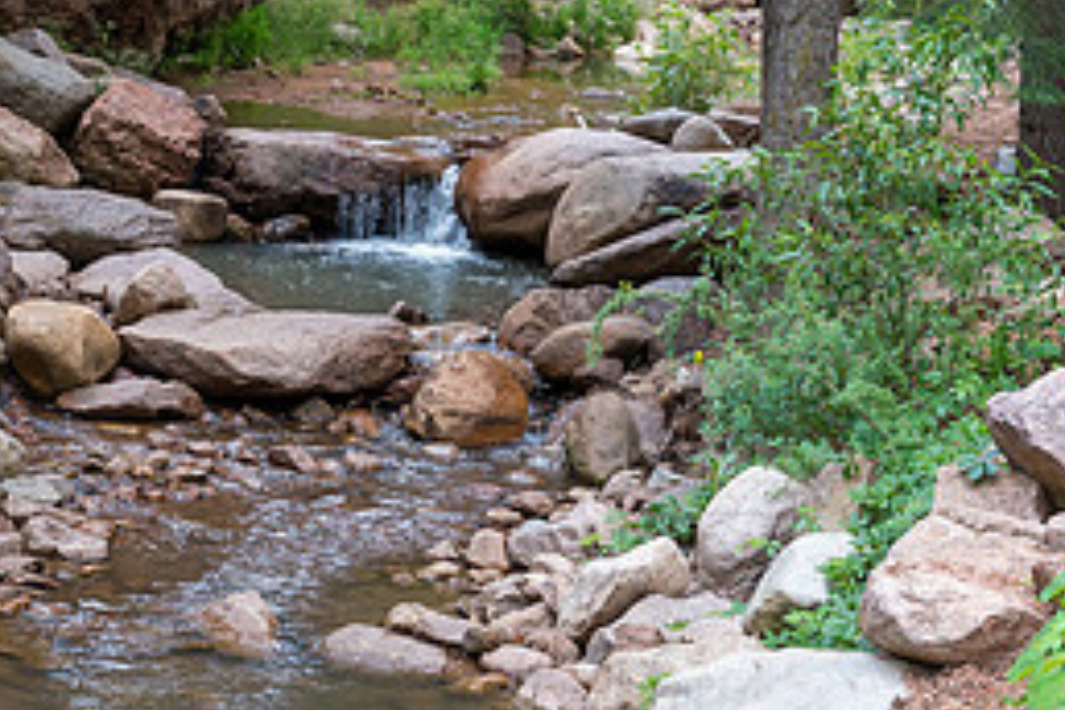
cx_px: 103
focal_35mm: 108
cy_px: -25
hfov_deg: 18.6
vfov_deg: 12.5
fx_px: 3195
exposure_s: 1/60
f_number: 11
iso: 1800
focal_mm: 48
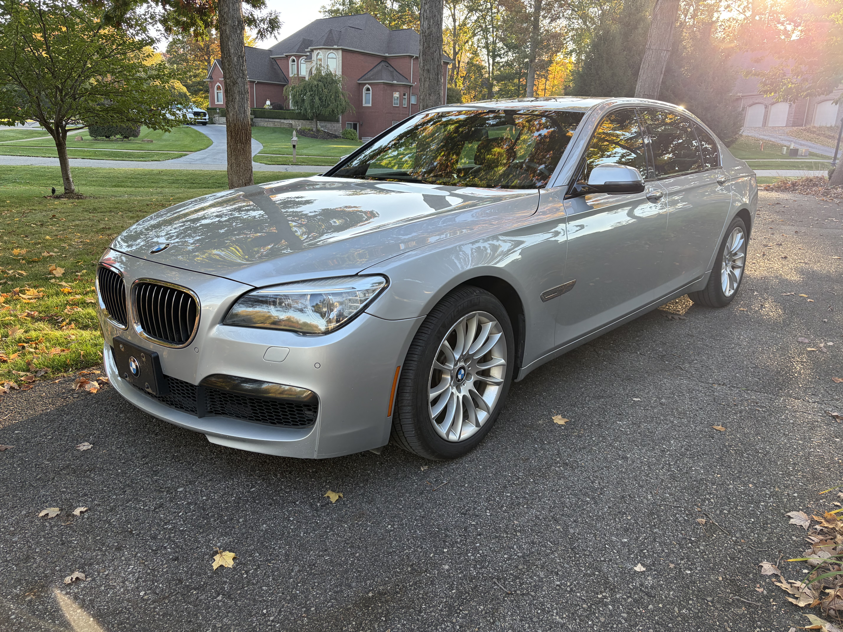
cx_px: 422
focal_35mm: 26
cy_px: 316
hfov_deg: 67.3
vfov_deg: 53.1
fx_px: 633
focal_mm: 5.96
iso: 50
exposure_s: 1/193
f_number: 1.6
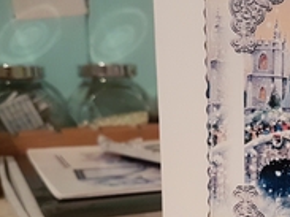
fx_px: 536
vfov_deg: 22.6
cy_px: 169
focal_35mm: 64
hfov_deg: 27.7
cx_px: 317
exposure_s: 1/11
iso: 250
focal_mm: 4.2
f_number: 1.7
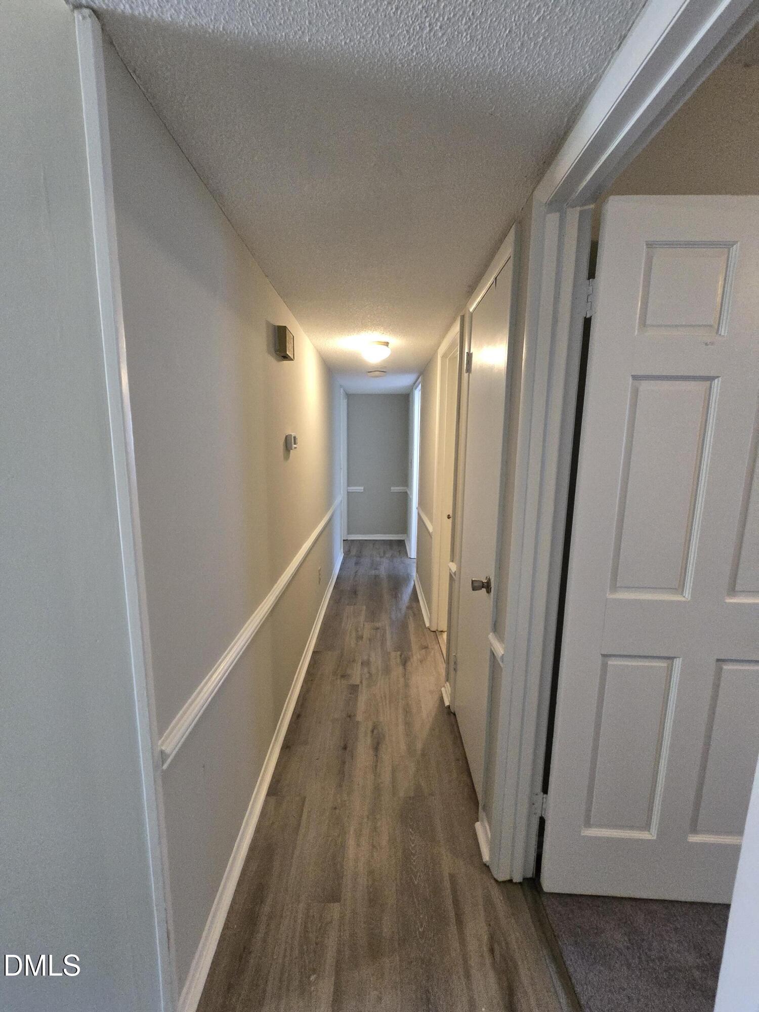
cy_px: 506
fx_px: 380
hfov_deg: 89.9
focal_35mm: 13
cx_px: 380
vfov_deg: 106.2
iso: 640
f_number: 2.2
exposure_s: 1/60
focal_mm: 2.2
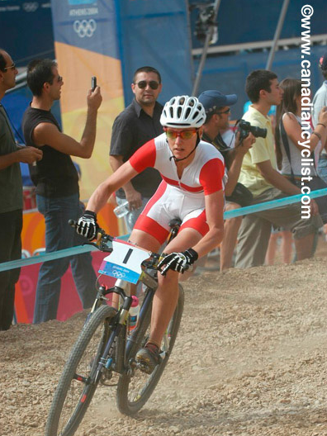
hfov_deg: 7.3
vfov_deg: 9.7
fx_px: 2576
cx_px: 163
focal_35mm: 205
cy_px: 242
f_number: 4
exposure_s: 1/1000
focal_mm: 125
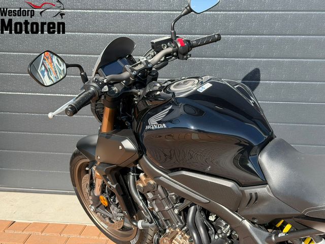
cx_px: 162
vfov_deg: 30.3
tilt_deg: -17.1
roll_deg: +0.4
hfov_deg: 39.7
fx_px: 451
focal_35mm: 48
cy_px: 122
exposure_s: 1/1513
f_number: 1.78
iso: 80
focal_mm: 6.76
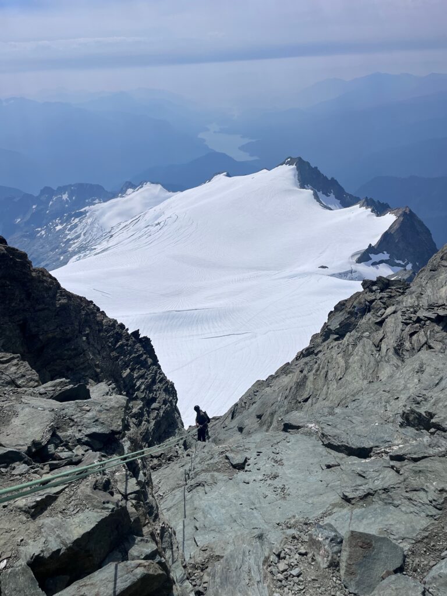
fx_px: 448
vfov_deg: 67.3
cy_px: 298
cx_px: 224
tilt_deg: -28.7
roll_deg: +2.5
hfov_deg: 53.1
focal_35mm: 26
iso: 50
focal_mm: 5.1
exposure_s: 1/15152
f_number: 1.6
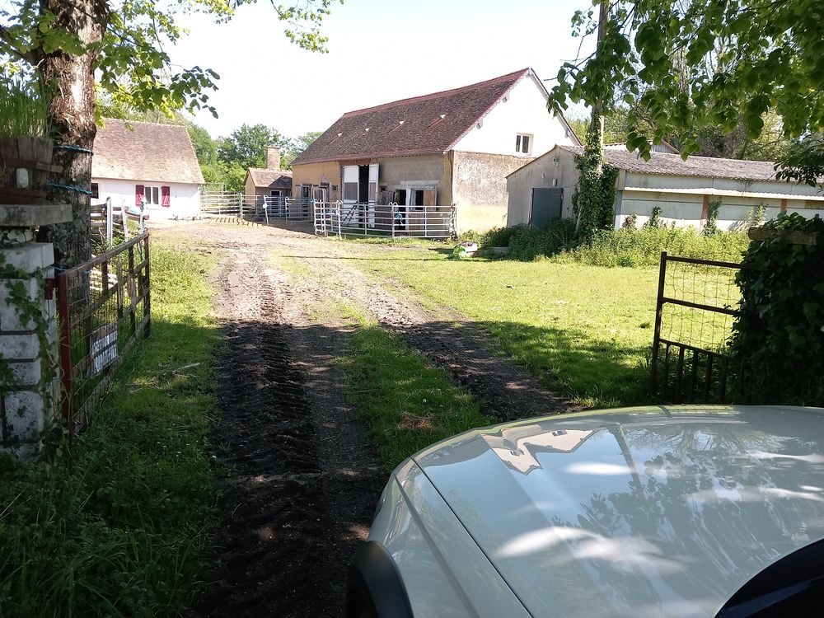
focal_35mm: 27
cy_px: 309
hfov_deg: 65.3
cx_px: 412
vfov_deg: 51.4
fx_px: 643
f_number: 1.8
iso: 20
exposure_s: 1/139
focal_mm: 4
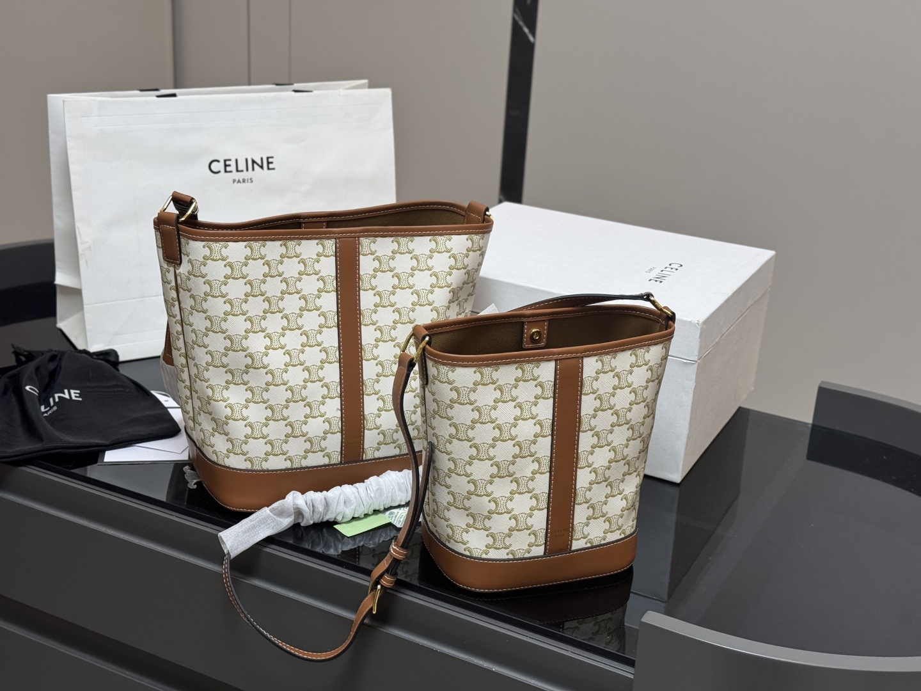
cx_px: 460
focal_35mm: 48
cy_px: 346
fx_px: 1277
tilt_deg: -20.0
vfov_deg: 30.3
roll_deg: -3.6
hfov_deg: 39.7
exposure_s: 1/100
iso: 100
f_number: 1.78
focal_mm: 6.76
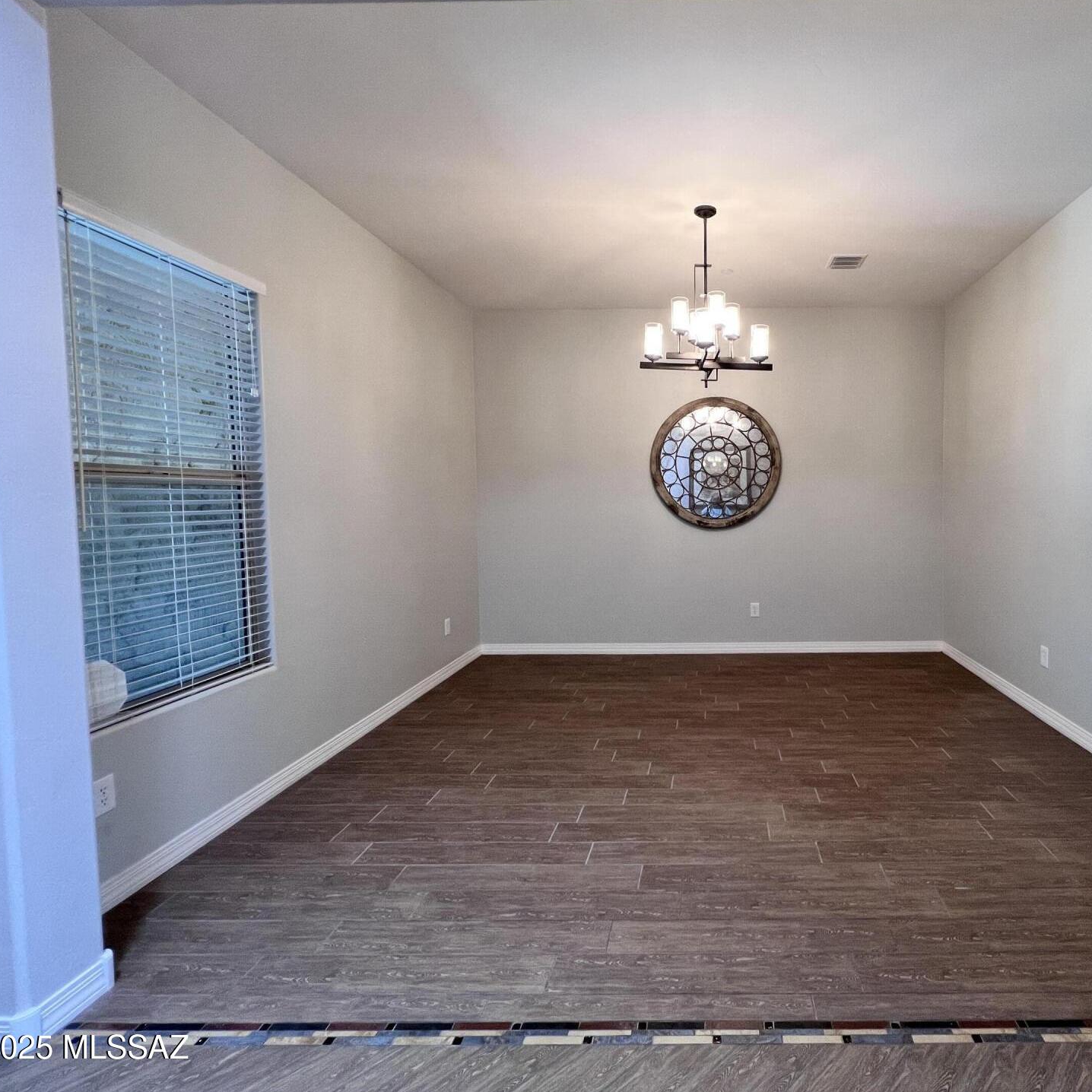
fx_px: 571
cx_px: 715
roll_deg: +0.7
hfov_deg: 84.8
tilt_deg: -2.8
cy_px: 529
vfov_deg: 87.4
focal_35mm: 16
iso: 160
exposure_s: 1/60
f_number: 1.8
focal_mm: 1.57
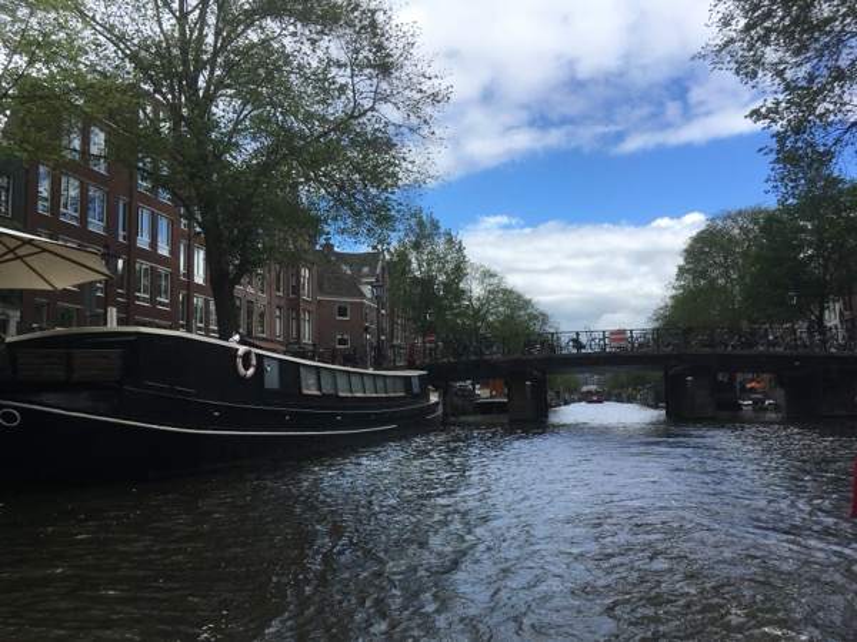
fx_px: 718
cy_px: 321
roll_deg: +0.9
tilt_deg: +5.8
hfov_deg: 61.7
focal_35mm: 29
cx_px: 428
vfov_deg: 48.2
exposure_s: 1/1115
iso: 25
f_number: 2.2
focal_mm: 4.15
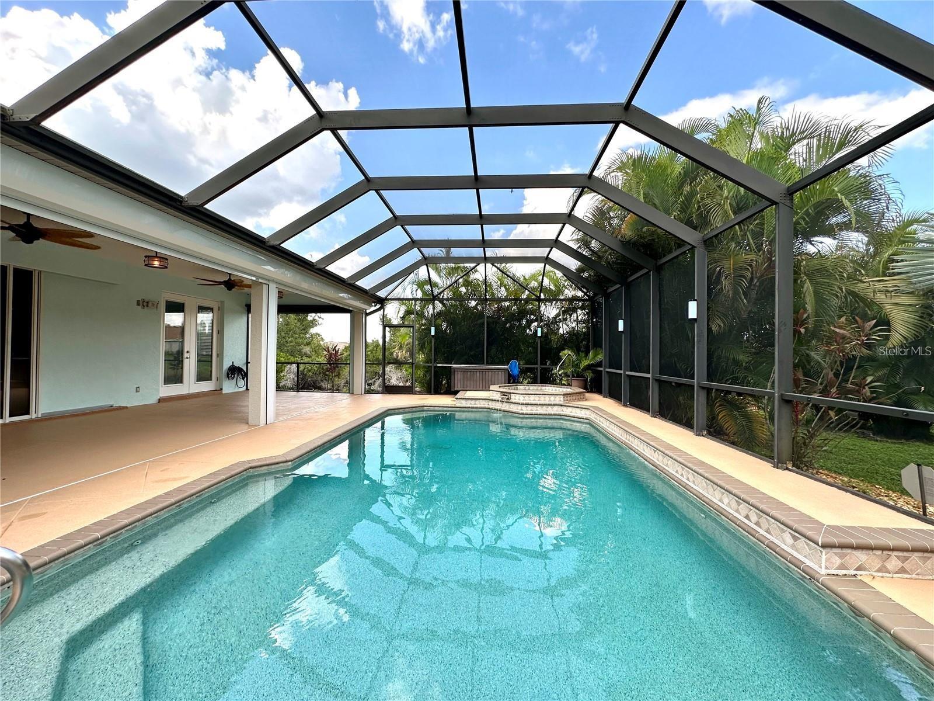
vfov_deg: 85.7
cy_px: 350
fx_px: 378
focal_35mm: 14
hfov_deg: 102.1
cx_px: 467
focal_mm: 2.22
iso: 40
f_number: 2.2
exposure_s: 1/209
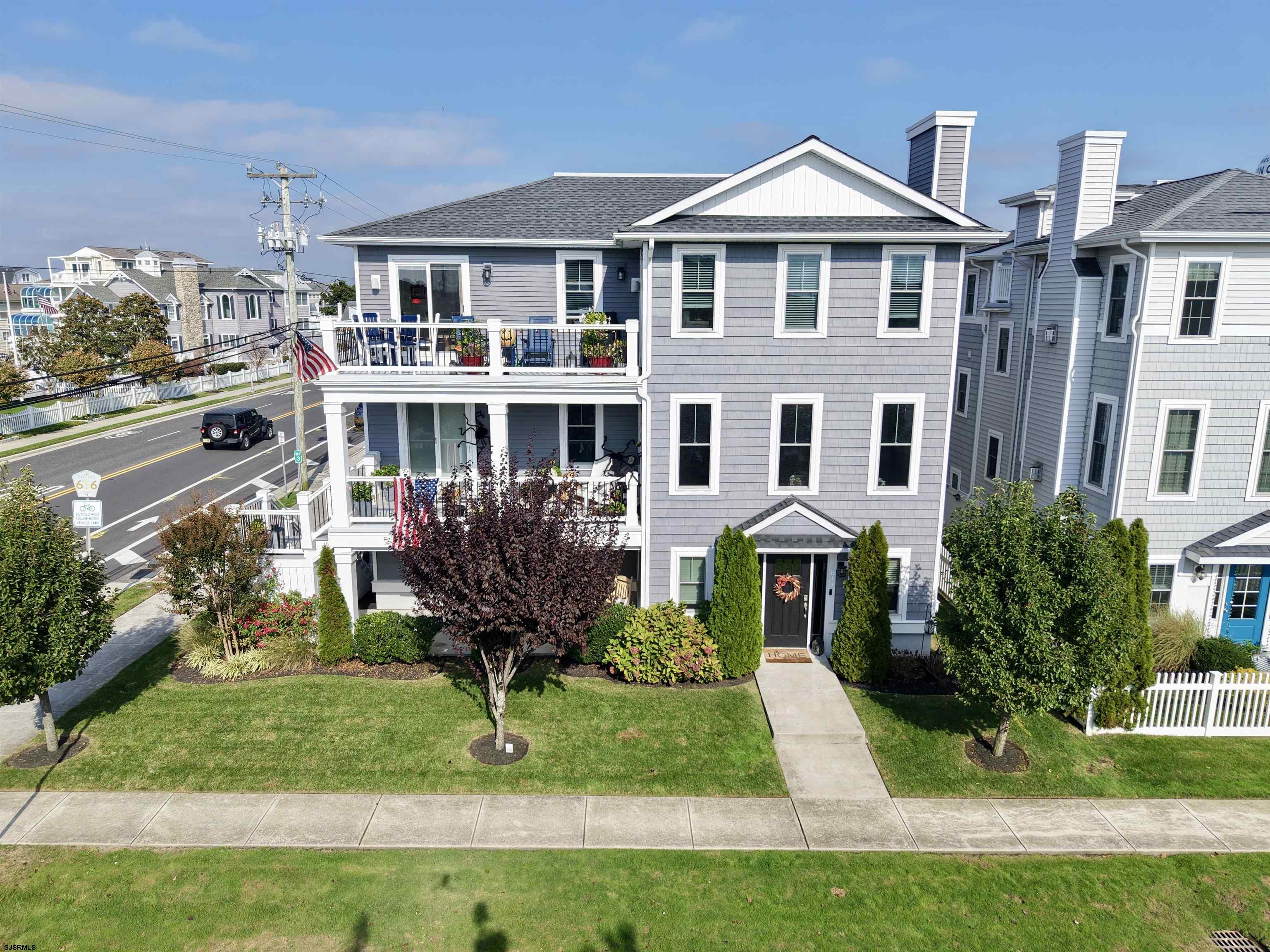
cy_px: 476
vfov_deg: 56.8
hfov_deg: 71.6
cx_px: 635
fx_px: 881
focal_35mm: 24
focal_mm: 8.67
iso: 190
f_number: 1.8
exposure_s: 1/5000
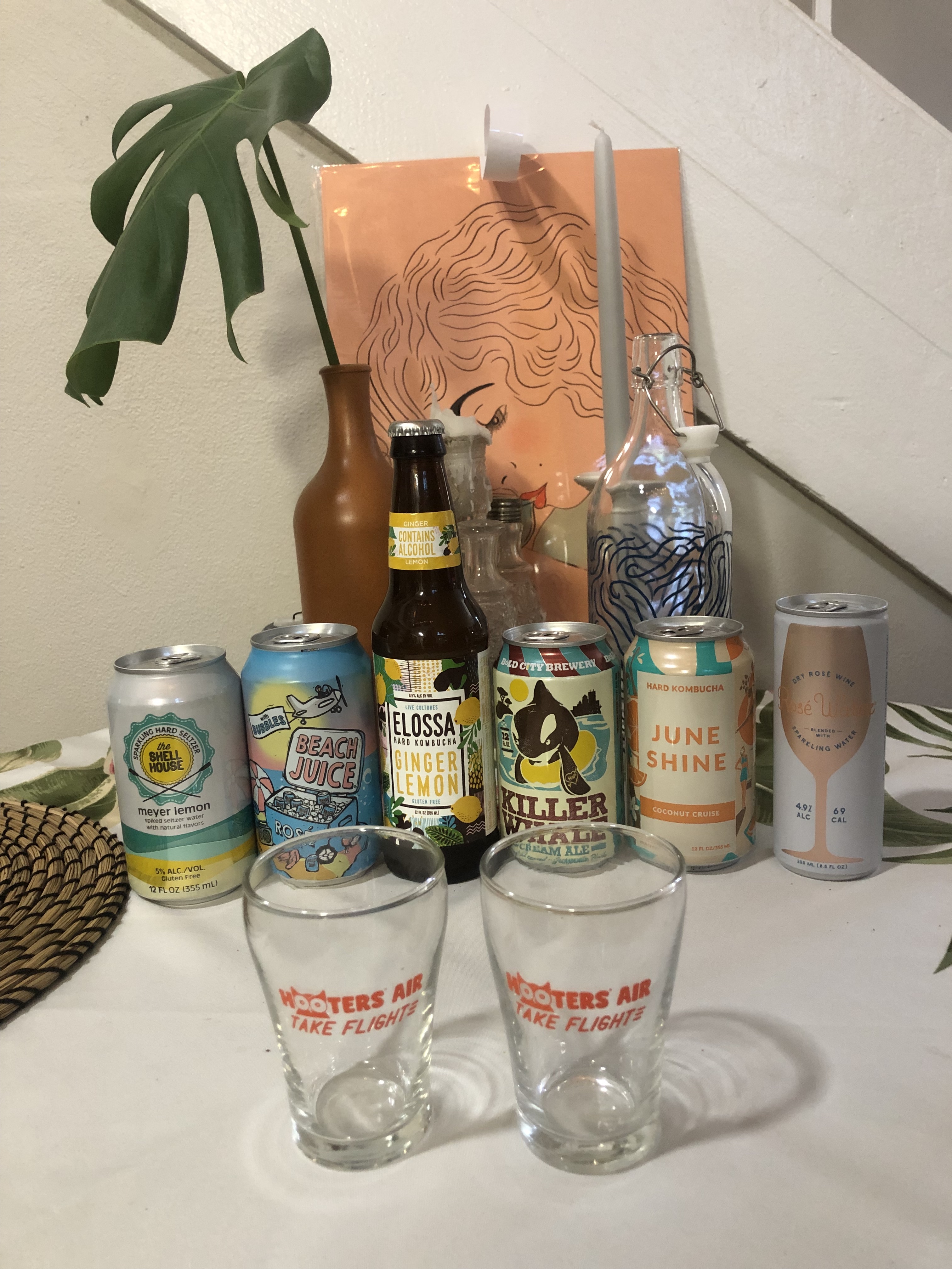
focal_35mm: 28
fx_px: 1027
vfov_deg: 63.4
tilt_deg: -11.2
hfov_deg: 49.7
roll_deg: +3.2
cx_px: 476
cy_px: 634
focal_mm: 3.99
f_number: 1.8
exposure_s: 1/15
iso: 100
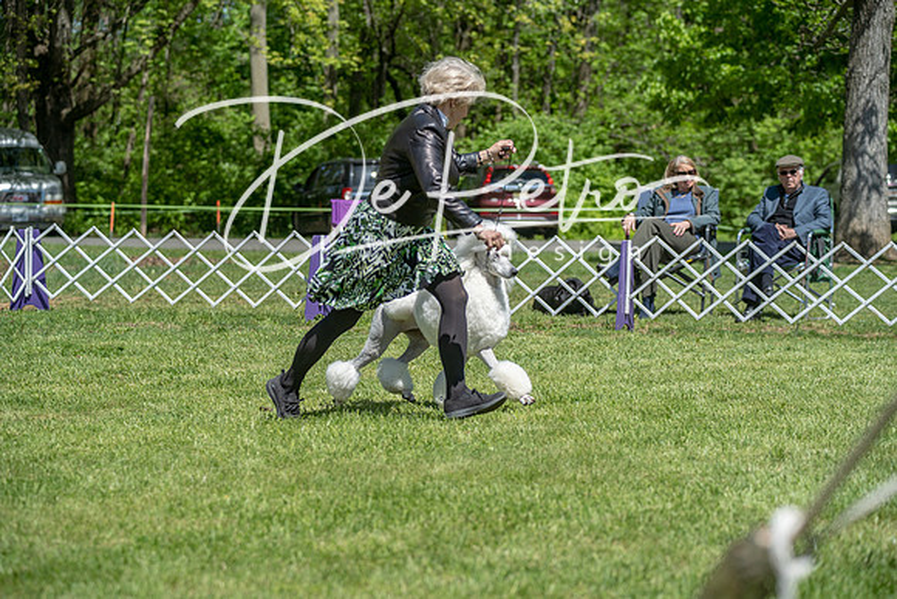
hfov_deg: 18.6
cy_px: 300
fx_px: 2741
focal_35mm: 110
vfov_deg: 12.5
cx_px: 448
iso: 200
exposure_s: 1/1000
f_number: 5
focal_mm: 110
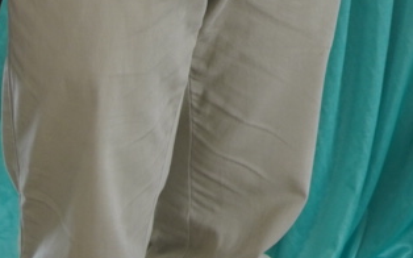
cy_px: -433
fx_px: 3101
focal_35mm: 276
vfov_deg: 4.6
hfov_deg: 7.5
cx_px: 584
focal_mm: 35
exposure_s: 1/160
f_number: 4
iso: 200
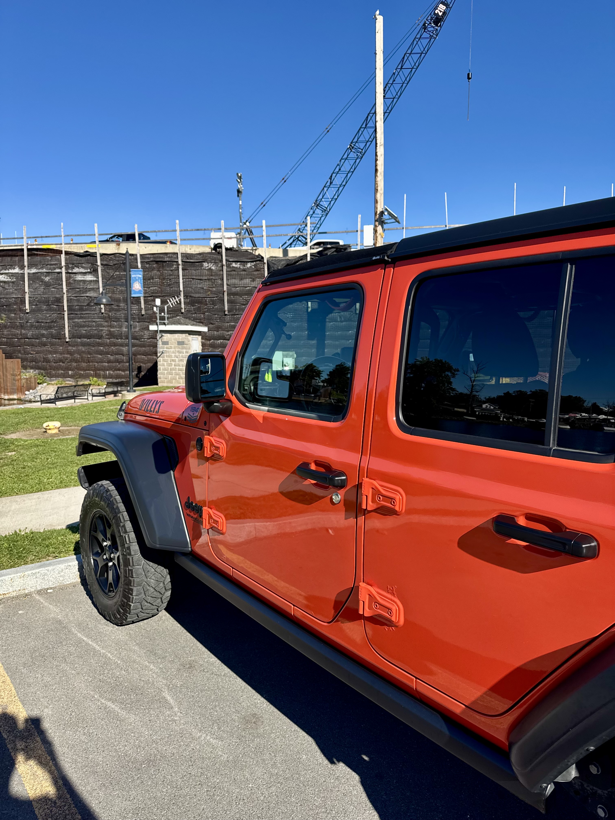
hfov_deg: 56.8
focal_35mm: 24
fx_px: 569
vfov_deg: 71.6
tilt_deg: -6.4
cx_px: 308
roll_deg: -0.7
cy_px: 410
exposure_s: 1/2833
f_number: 1.78
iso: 80
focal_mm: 6.76
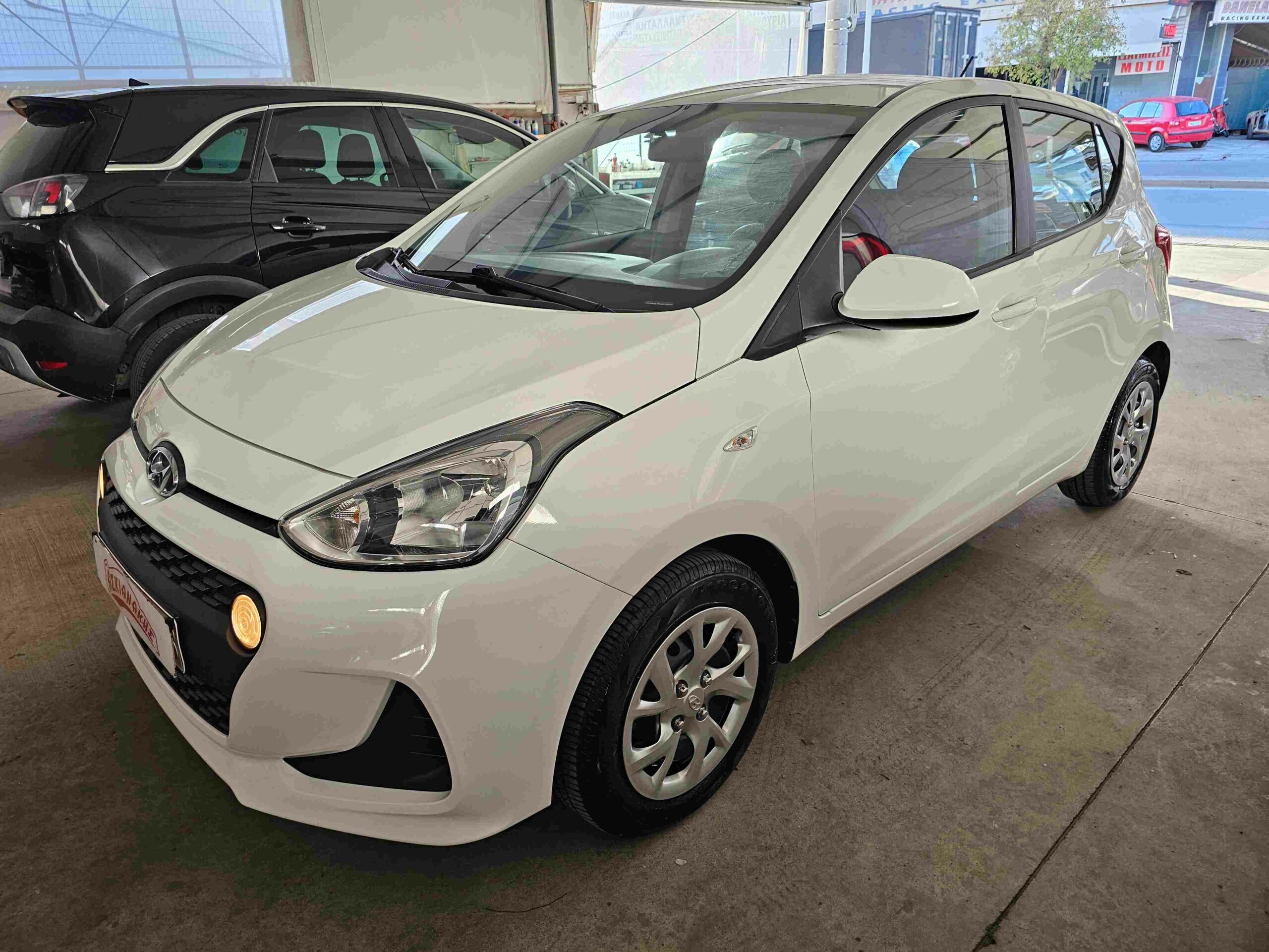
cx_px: 634
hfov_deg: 73.9
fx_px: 843
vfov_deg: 58.9
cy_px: 476
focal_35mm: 23
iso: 125
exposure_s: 1/180
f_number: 1.7
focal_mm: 6.3
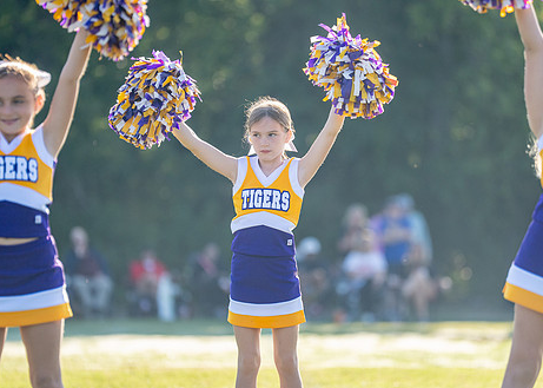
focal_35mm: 272
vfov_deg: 5.3
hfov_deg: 7.4
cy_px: 218
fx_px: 4193
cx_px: 297
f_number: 2.8
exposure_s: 1/2000
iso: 400
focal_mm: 194
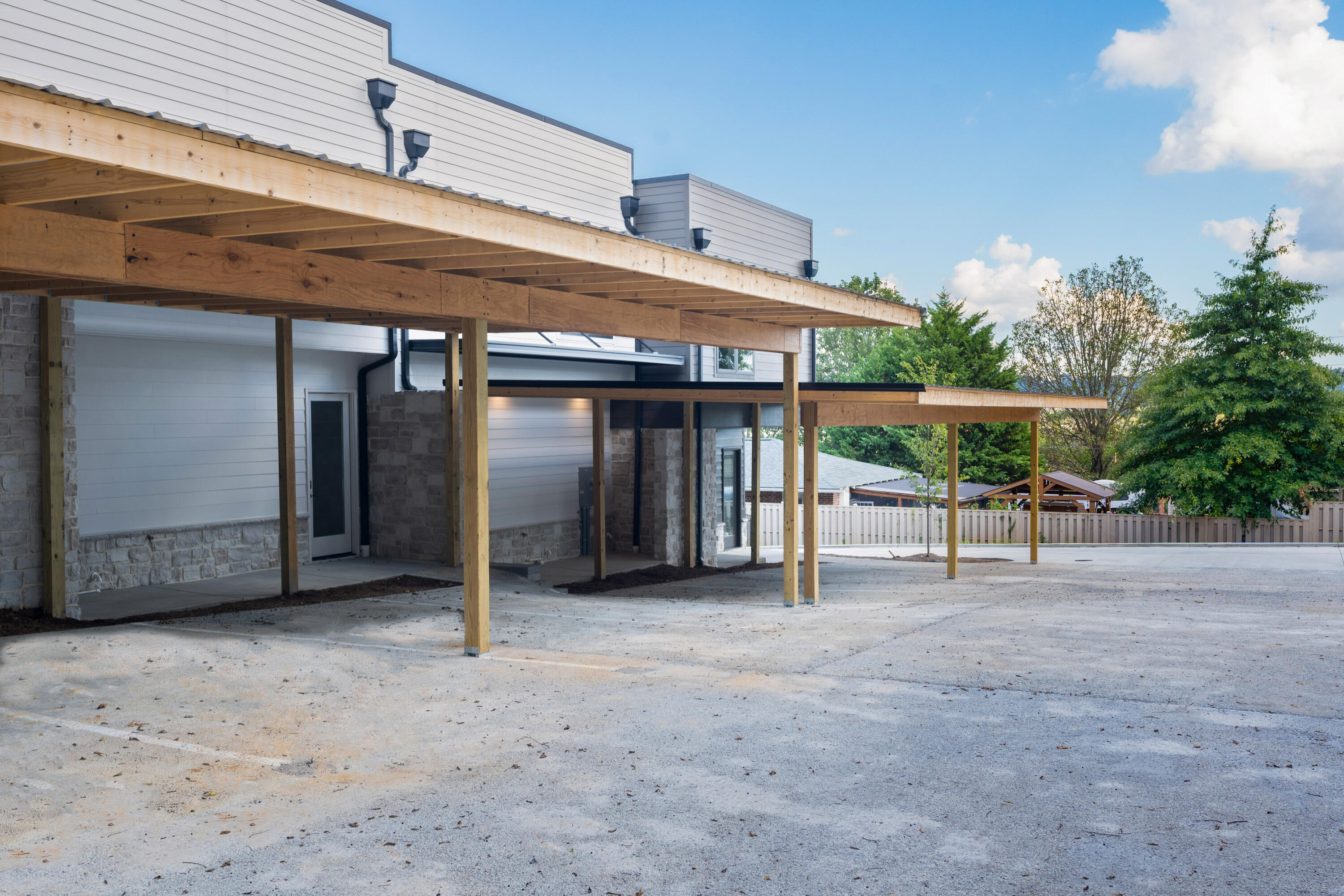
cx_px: 672
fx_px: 1120
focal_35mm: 30
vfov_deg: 43.6
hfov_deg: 61.9
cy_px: 448
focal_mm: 30
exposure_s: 1/250
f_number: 7.1
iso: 320
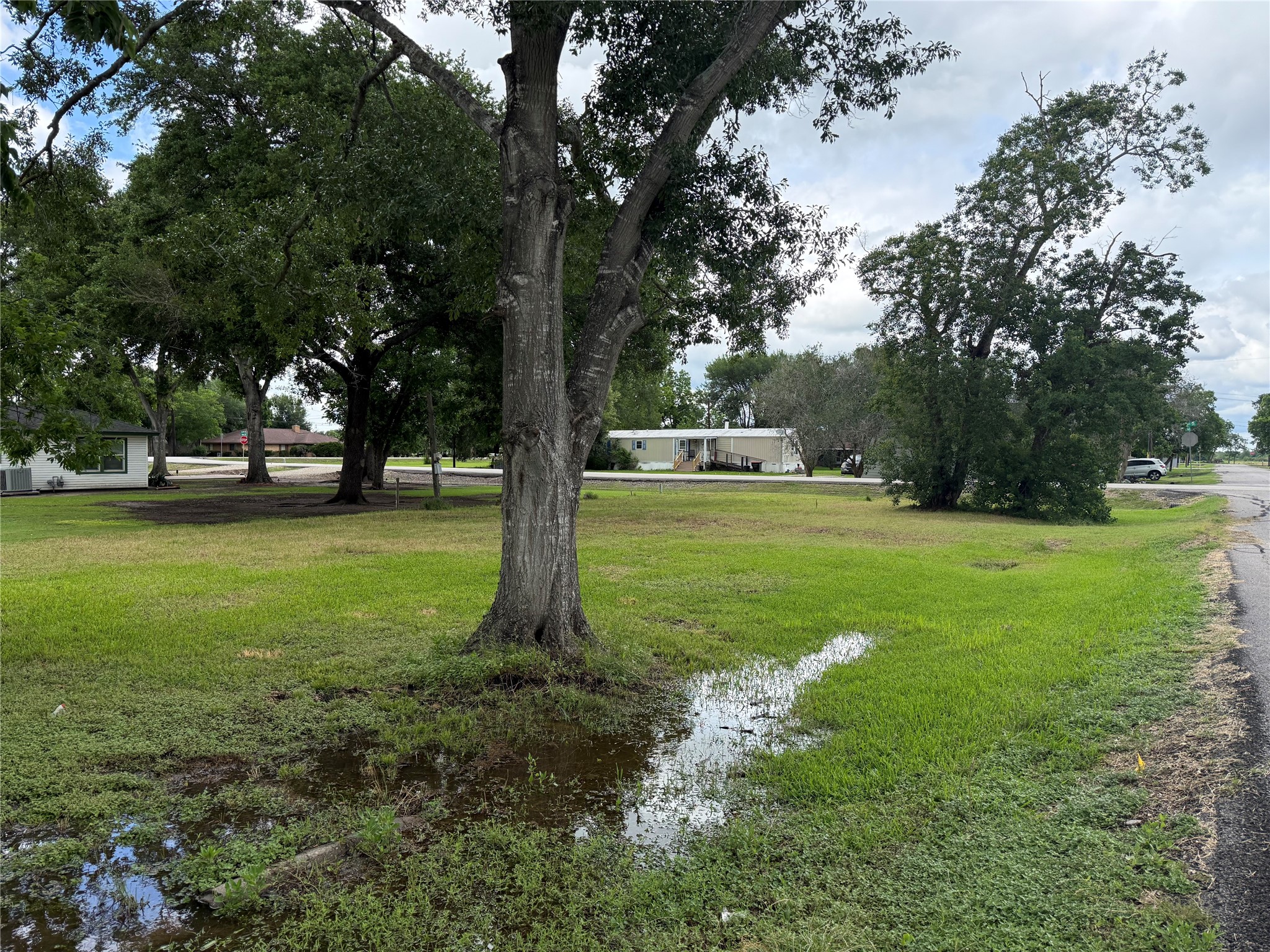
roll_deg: -0.5
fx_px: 881
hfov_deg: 71.6
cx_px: 635
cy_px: 476
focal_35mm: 24
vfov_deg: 56.8
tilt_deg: -1.9
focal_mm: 6.76
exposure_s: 1/2169
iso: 100
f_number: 1.78
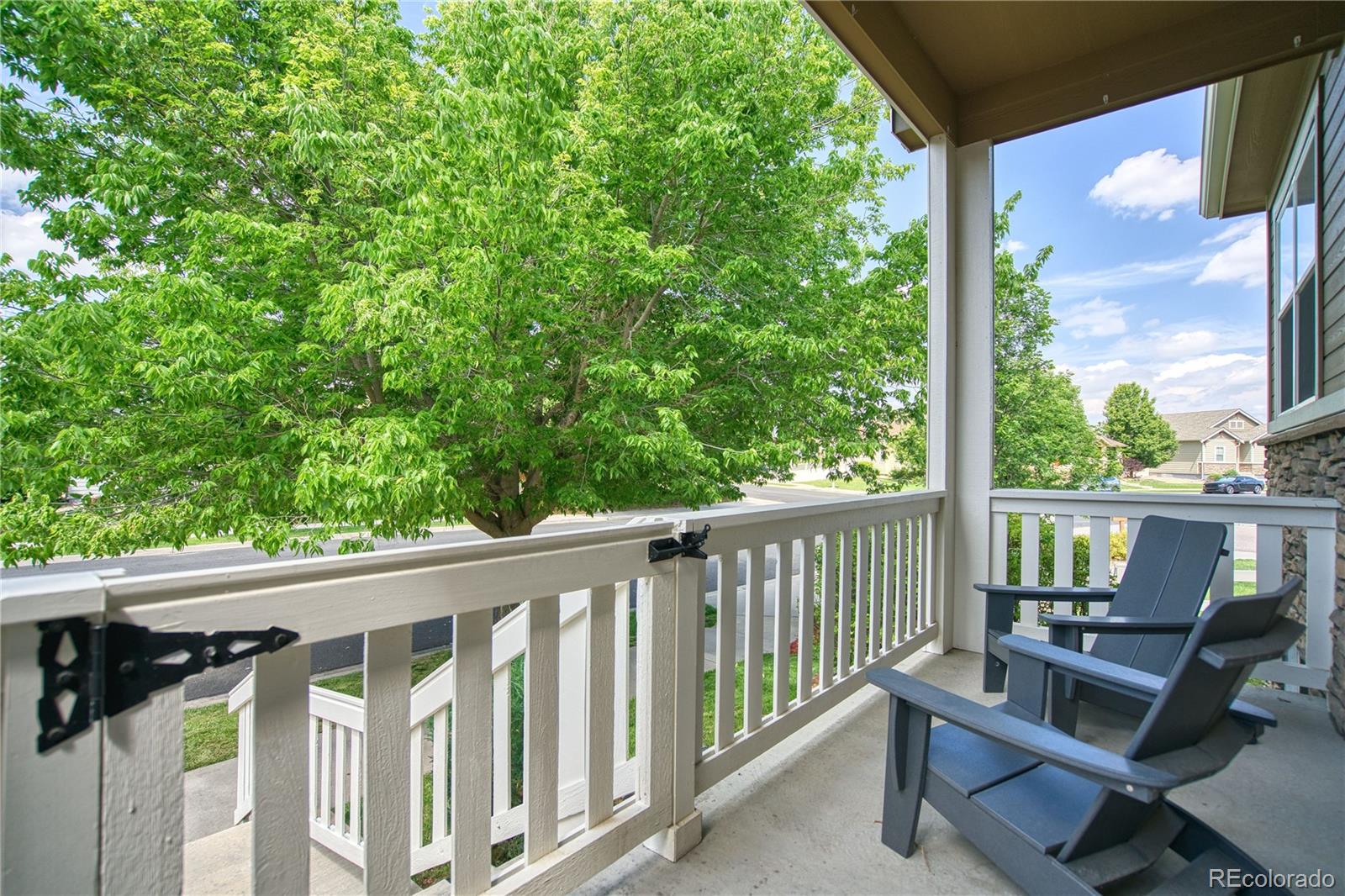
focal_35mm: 16
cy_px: 448
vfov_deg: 73.7
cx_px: 672
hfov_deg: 96.7
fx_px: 598
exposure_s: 1/800
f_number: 4
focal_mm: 16
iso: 500
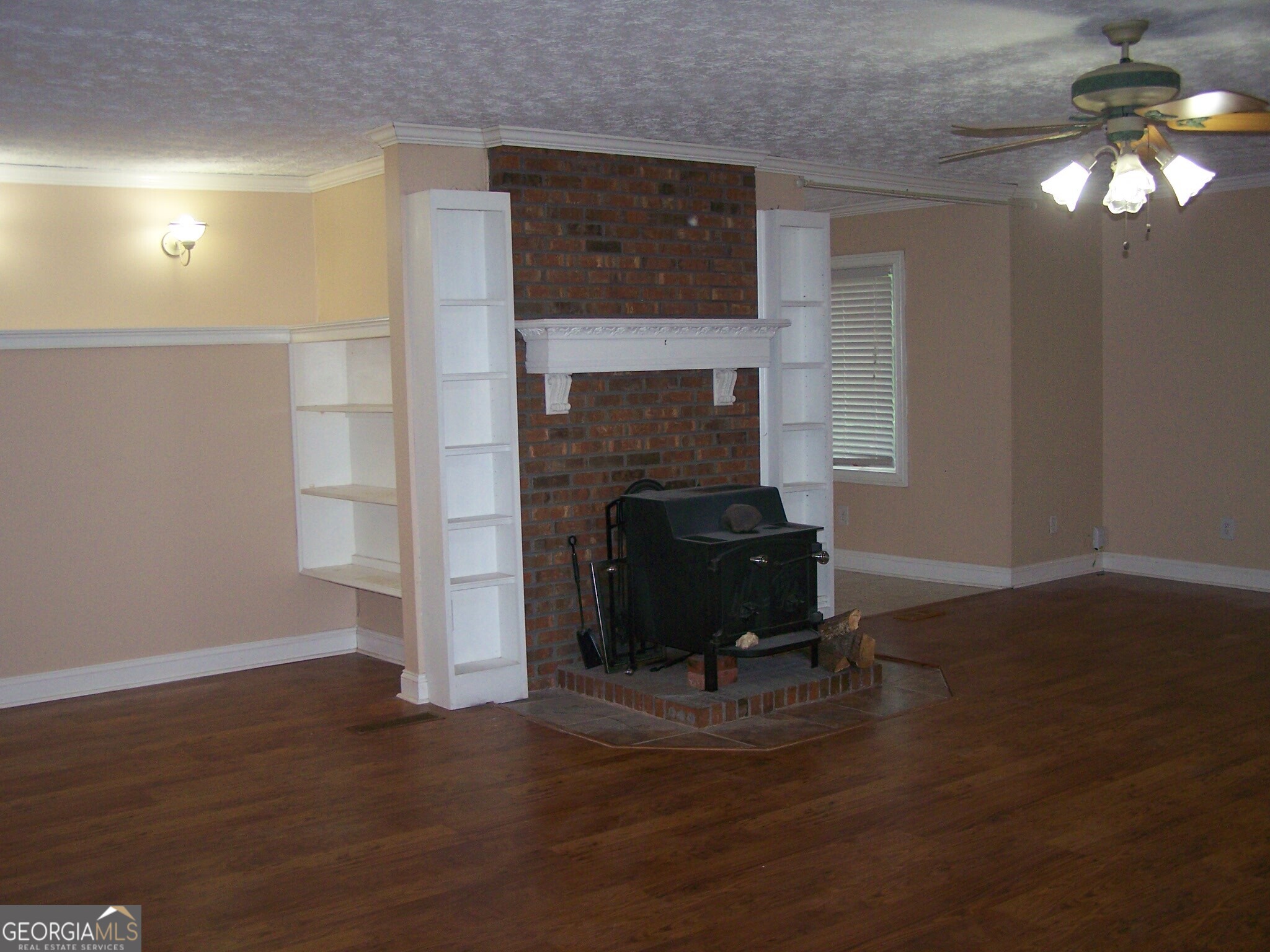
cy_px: 476
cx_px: 635
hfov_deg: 49.0
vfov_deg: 37.7
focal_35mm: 38
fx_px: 1394
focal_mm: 6.3
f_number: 2.8
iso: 160
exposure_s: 1/60
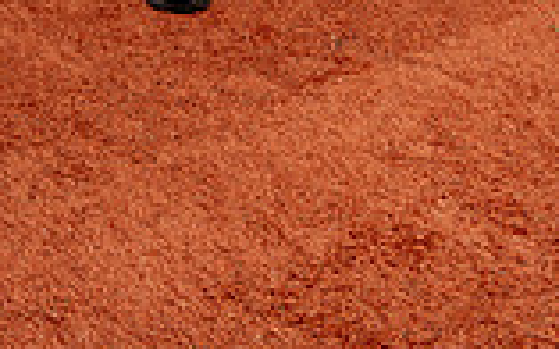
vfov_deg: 11.2
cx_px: 235
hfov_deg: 20.4
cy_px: -424
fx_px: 1553
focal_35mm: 102
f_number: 8
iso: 125
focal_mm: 35
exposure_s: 1/250
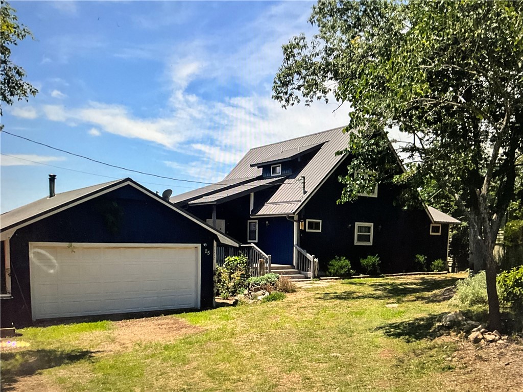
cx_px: 262
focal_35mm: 29
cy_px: 196
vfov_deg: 48.2
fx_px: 438
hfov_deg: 61.7
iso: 320
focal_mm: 3
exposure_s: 1/60
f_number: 1.8
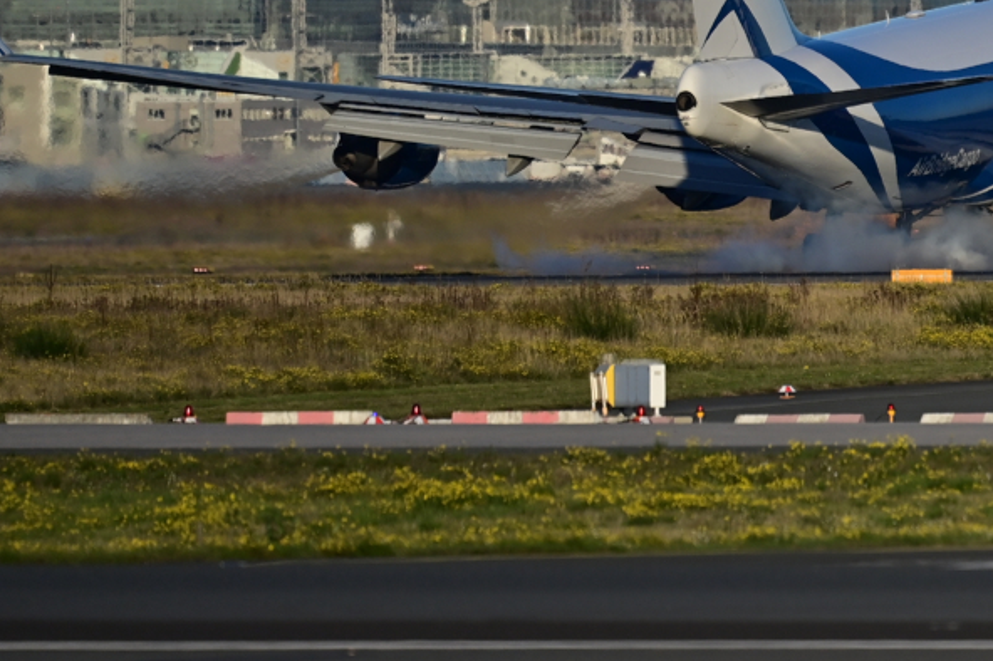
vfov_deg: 1.4
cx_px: 892
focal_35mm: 994
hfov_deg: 2.1
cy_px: 106
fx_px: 27401
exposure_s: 1/2000
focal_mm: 490
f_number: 5.6
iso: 220
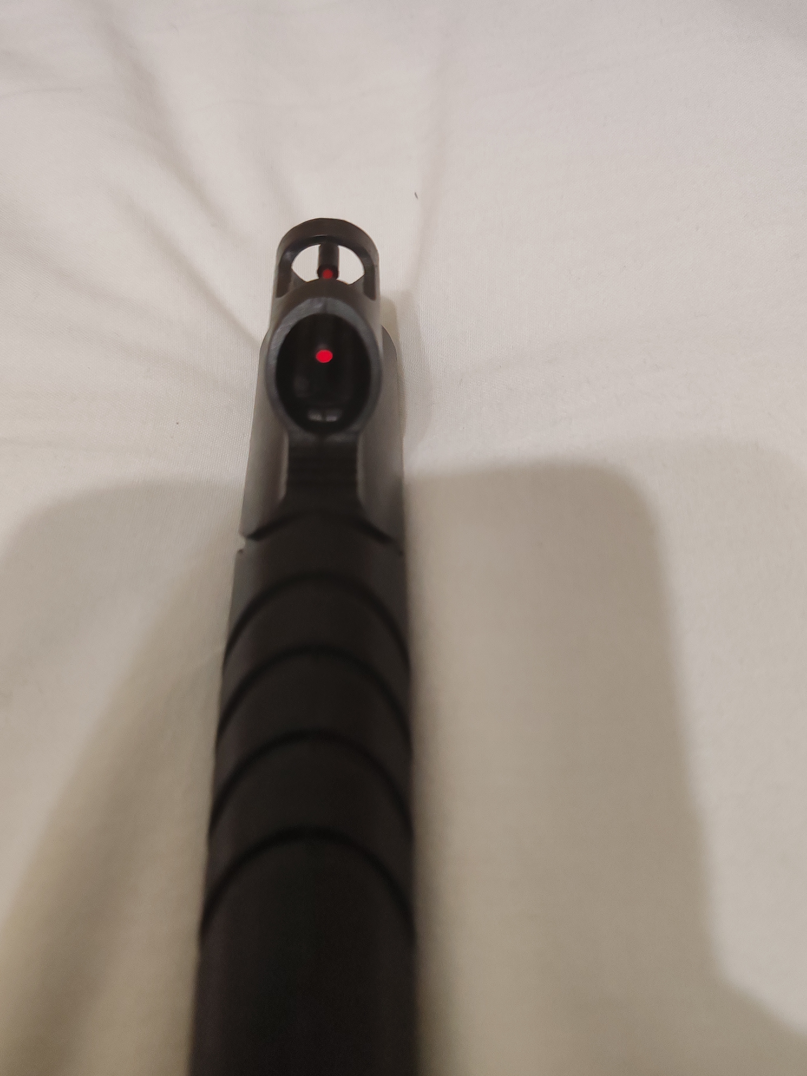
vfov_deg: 65.3
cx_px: 404
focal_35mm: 27
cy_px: 538
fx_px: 839
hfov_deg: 51.4
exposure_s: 1/100
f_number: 1.9
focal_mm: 6.12
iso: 2000
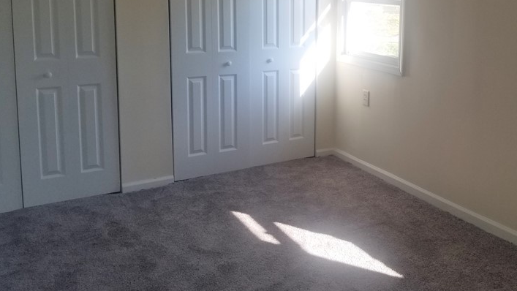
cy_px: 74
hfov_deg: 48.0
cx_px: 371
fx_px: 562
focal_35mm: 41
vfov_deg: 28.6
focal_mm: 4.25
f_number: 1.7
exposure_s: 1/129
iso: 50
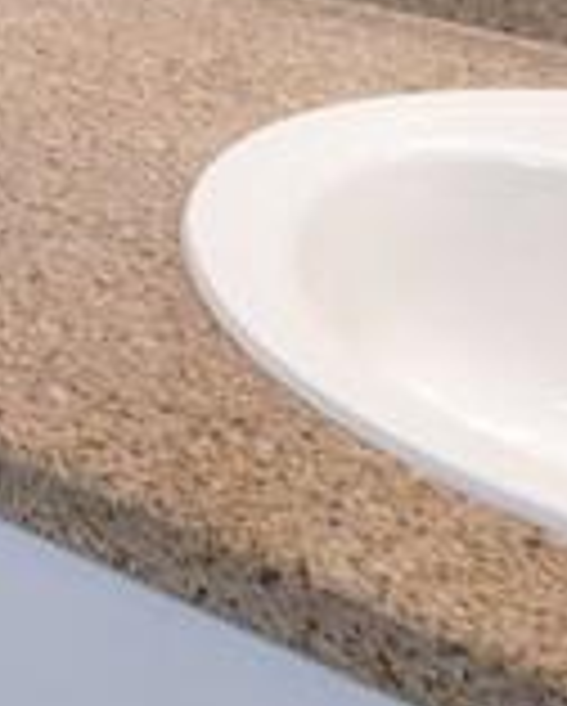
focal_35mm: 102
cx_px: -684
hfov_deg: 12.6
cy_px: -479
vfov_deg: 16.4
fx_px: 2135
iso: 225
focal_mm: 2.35
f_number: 2.2
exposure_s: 1/60
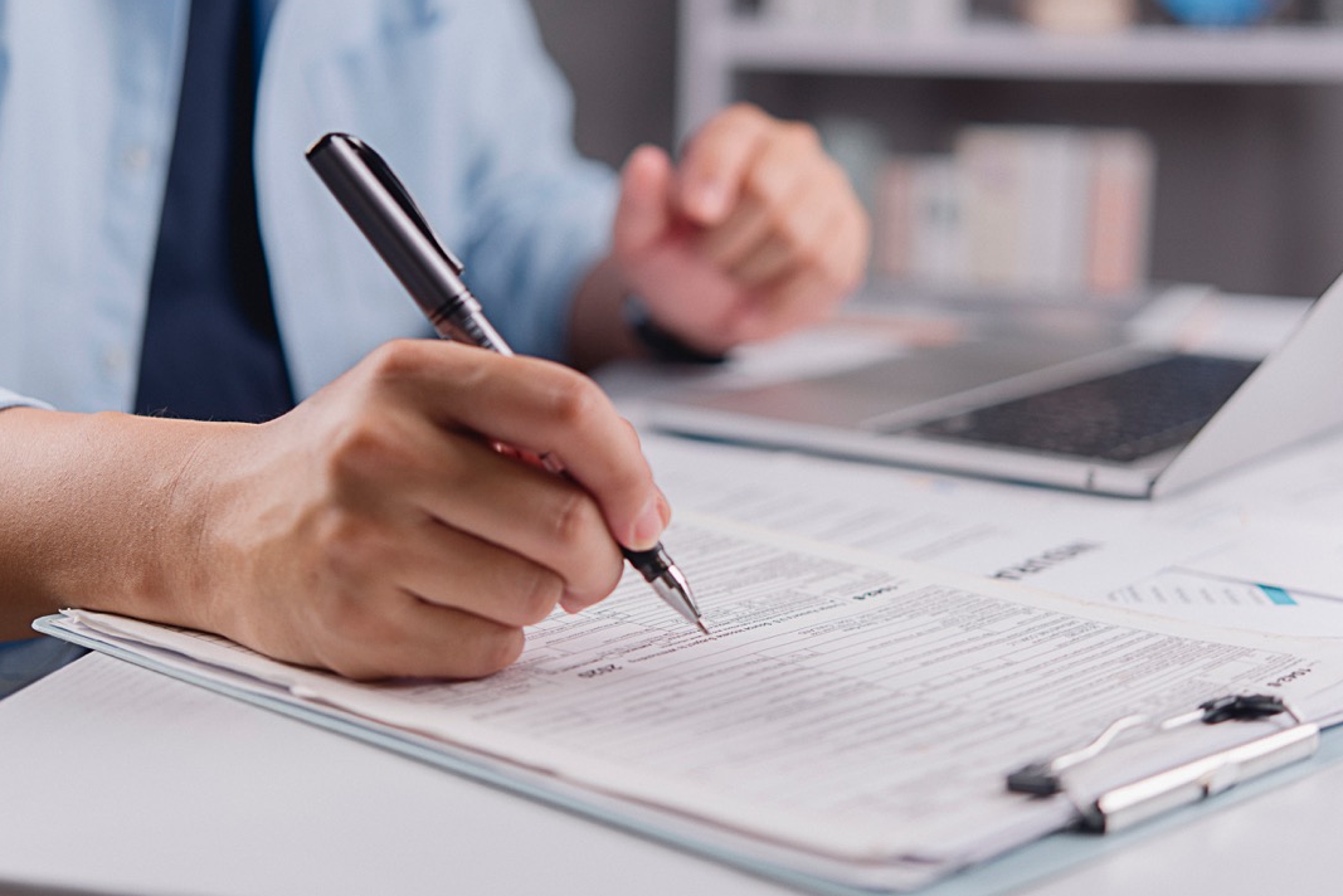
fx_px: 2687
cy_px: 365
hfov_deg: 28.1
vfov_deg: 18.9
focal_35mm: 72
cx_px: 677
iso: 125
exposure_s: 1/125
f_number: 3
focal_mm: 60
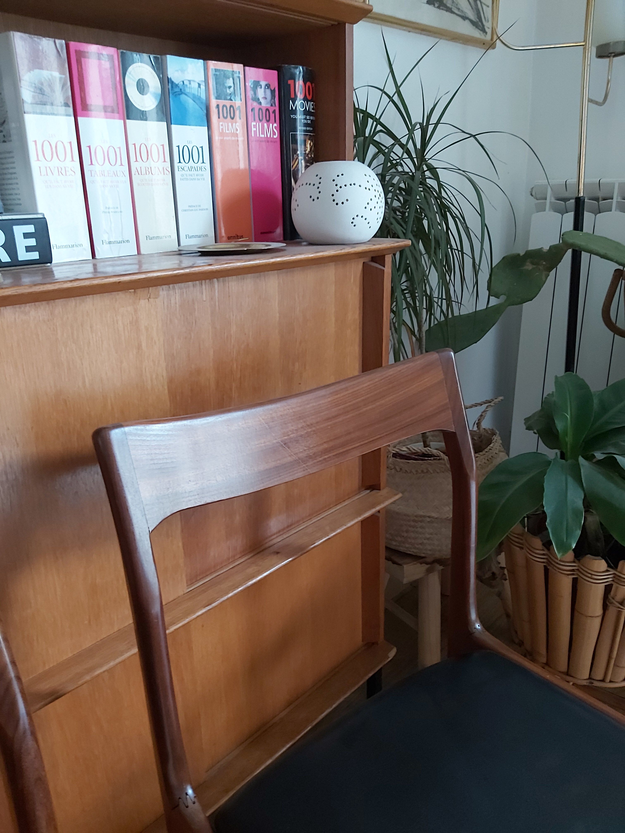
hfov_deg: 53.1
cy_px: 416
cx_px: 312
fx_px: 626
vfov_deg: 67.3
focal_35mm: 26
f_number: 1.7
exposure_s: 1/25
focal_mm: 3.92
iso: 400
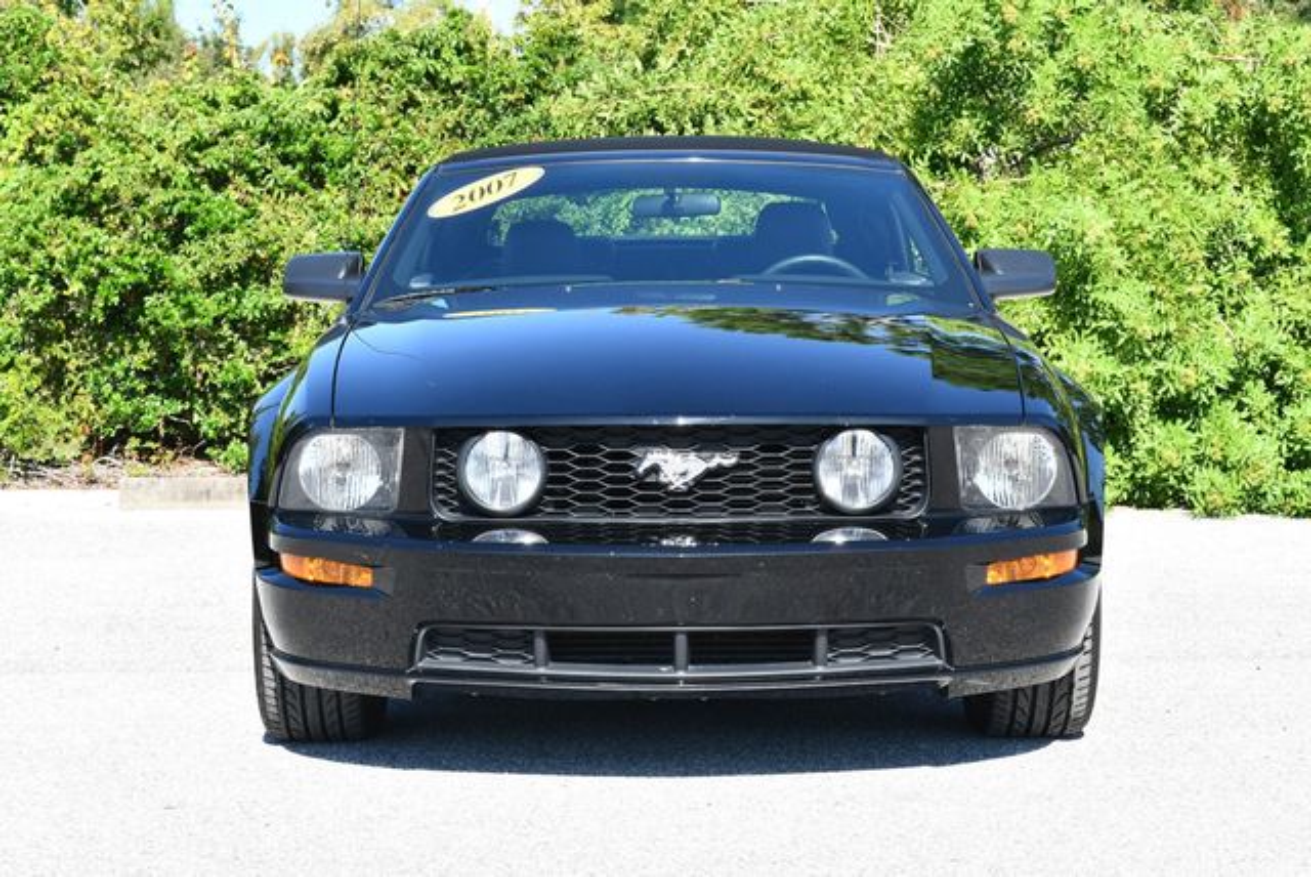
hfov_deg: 25.3
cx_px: 656
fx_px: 2916
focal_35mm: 80
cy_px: 438
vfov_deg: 17.1
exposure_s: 1/250
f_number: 7.1
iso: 200
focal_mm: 40
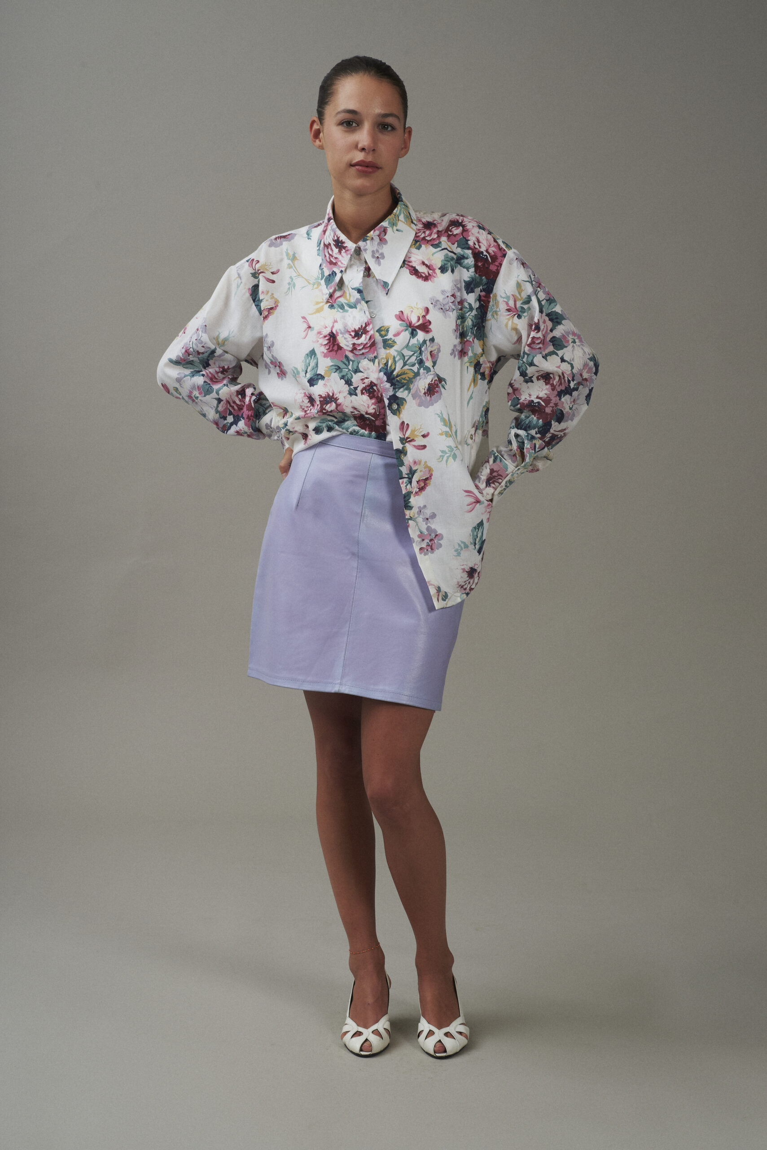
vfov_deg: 28.8
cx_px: 384
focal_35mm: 70
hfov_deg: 19.5
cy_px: 575
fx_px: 2235
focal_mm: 70
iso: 200
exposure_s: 1/160
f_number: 11
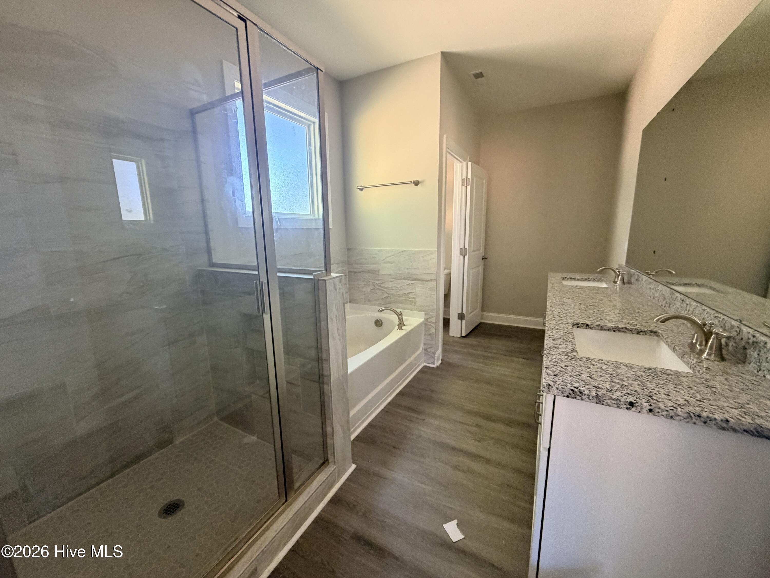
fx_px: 311
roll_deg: +1.2
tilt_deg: -9.7
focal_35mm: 14
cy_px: 289
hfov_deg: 102.1
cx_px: 385
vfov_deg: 85.7
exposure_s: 1/60
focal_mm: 2.22
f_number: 2.2
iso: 500
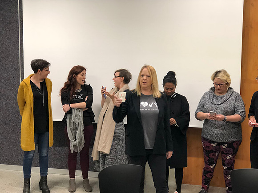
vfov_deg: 25.7
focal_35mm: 57
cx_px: 129
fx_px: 425
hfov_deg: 33.8
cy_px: 96
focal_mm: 6.6
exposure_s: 1/32
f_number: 2.8
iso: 100
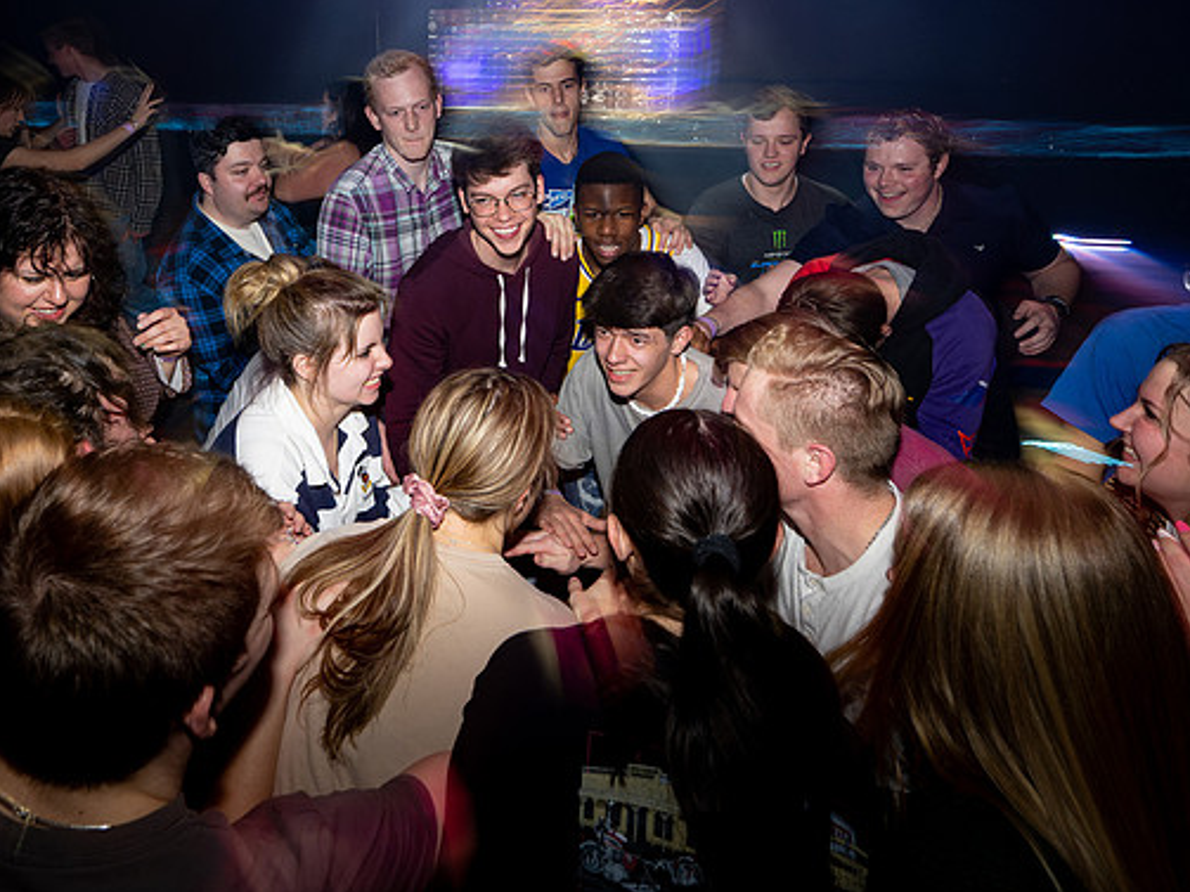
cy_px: 276
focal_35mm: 43
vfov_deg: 33.2
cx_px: 475
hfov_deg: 43.6
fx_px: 1478
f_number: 6.3
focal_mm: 26
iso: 800
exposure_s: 1/13
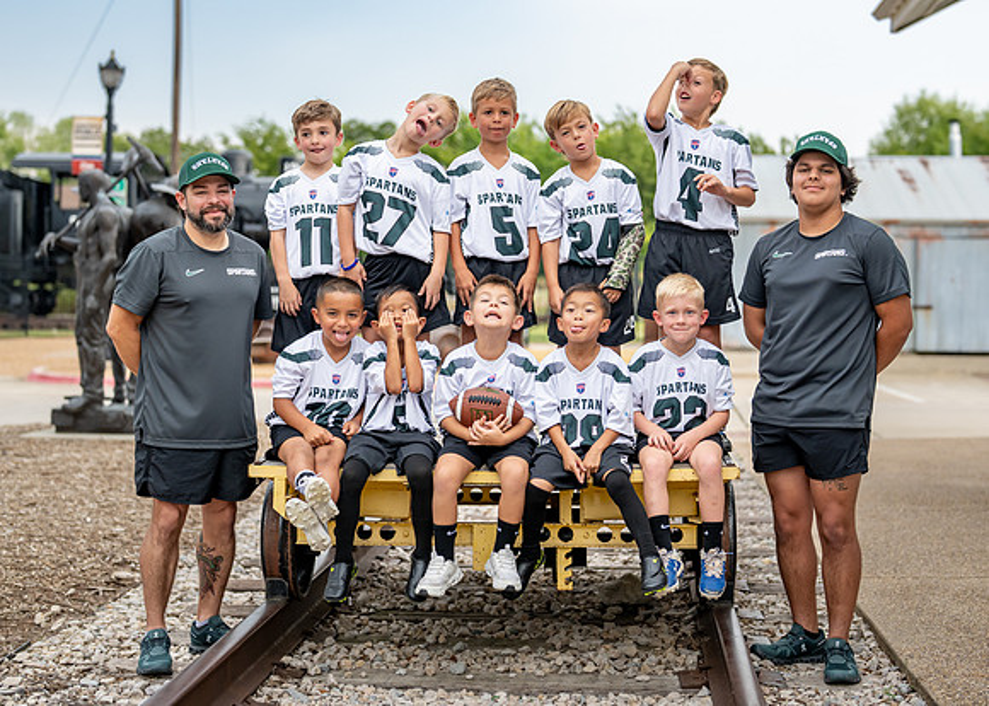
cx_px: 527
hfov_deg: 32.4
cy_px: 346
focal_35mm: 61
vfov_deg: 23.5
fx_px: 1699
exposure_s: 1/800
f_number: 2
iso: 500
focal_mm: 50
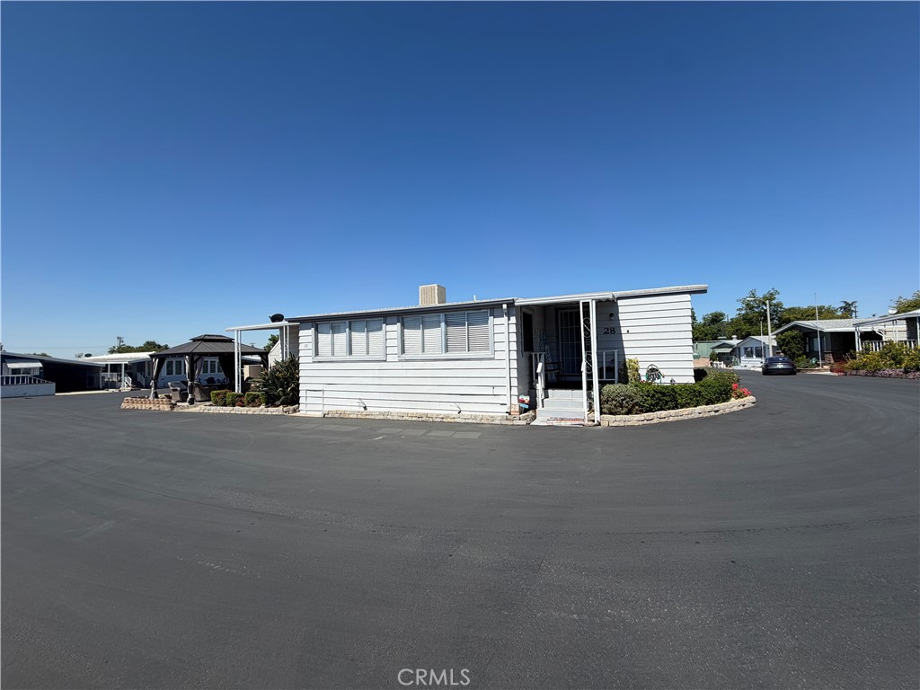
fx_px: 372
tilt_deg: +2.0
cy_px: 345
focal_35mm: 14
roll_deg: +1.5
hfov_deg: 102.1
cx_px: 460
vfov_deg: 85.7
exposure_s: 1/955
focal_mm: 2.22
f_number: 2.2
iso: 20
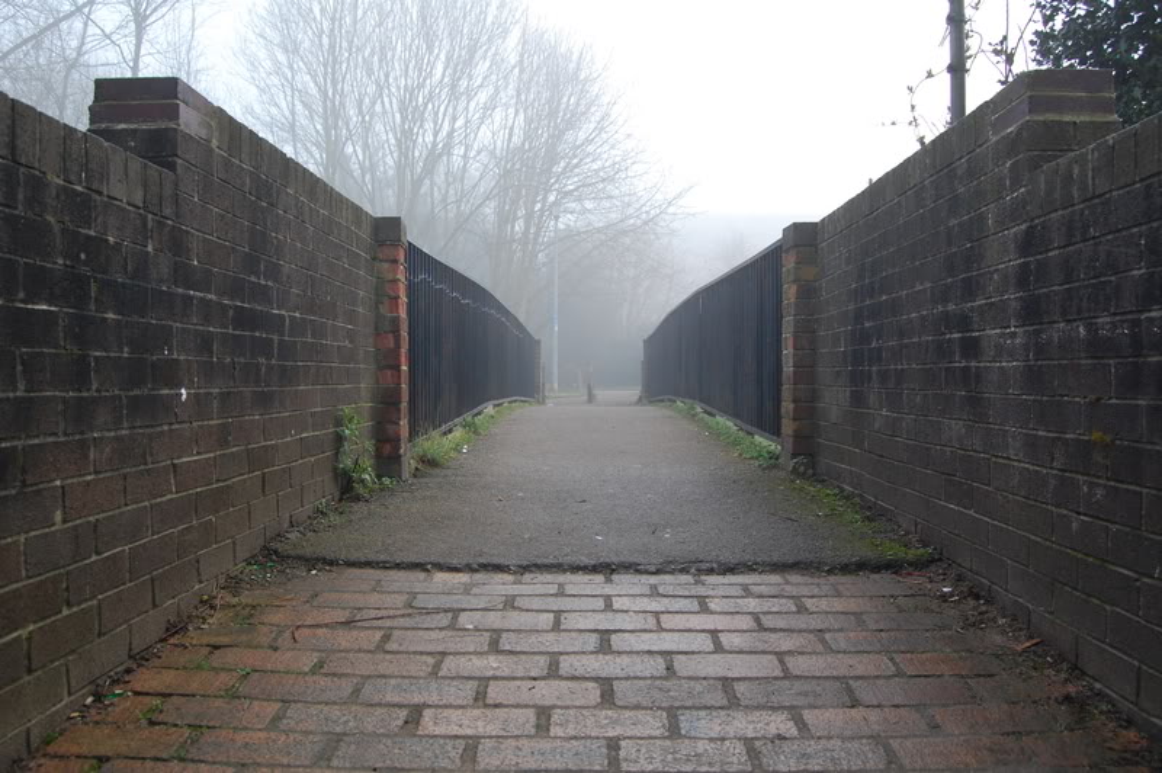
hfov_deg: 62.0
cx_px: 581
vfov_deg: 43.5
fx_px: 968
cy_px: 386
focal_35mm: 30
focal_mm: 20
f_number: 5.6
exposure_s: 1/125
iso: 400
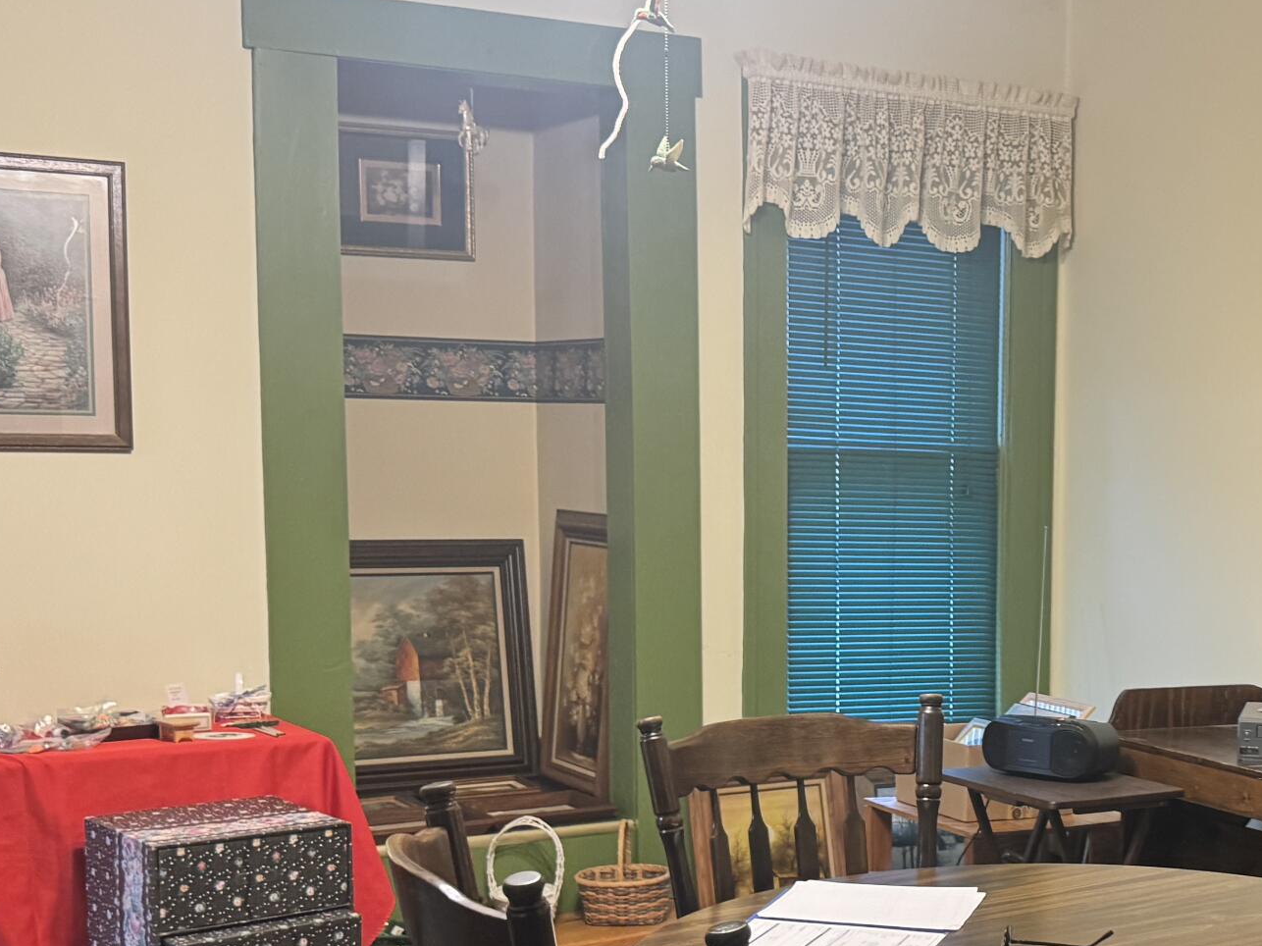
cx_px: 1020
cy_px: 671
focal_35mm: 56
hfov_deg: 33.3
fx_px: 2041
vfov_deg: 25.9
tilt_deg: -6.2
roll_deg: -0.2
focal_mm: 6.76
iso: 320
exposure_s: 1/60
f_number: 1.78
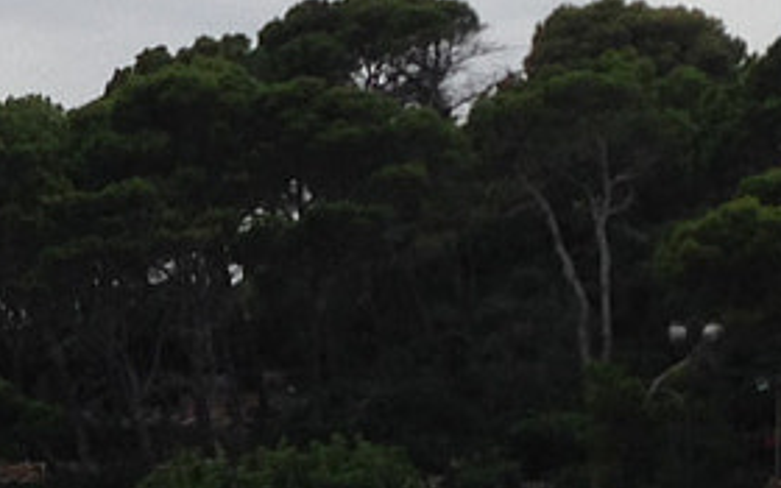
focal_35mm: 200
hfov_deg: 10.4
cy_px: 488
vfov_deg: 6.5
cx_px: -31
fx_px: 4257
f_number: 2.4
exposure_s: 1/1808
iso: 50
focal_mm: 4.12
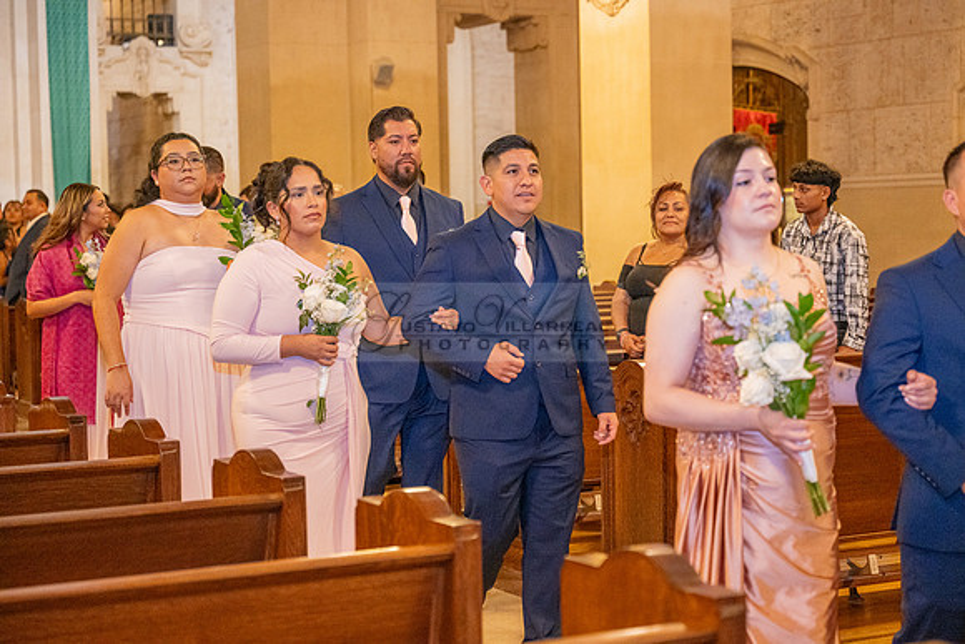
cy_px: 322
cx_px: 482
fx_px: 1877
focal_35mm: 70
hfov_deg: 28.8
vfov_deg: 19.5
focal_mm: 70
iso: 2000
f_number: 3.5
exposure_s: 1/200
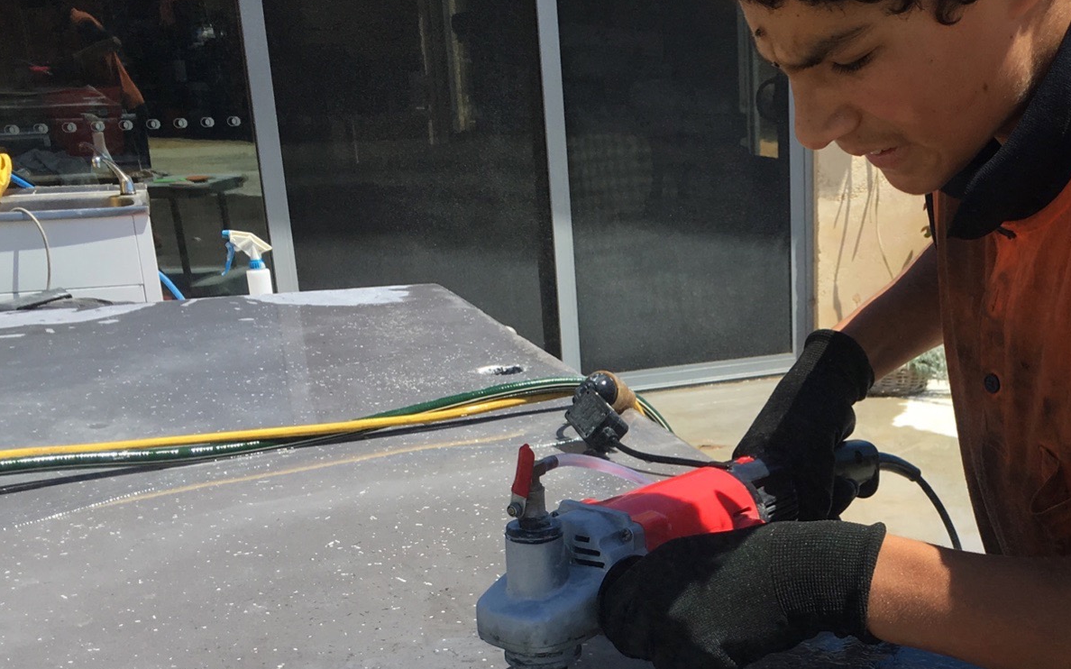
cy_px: 596
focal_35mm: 53
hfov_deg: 37.2
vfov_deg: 23.8
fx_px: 1547
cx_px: 807
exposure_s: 1/1148
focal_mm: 4.15
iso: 25
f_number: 2.2
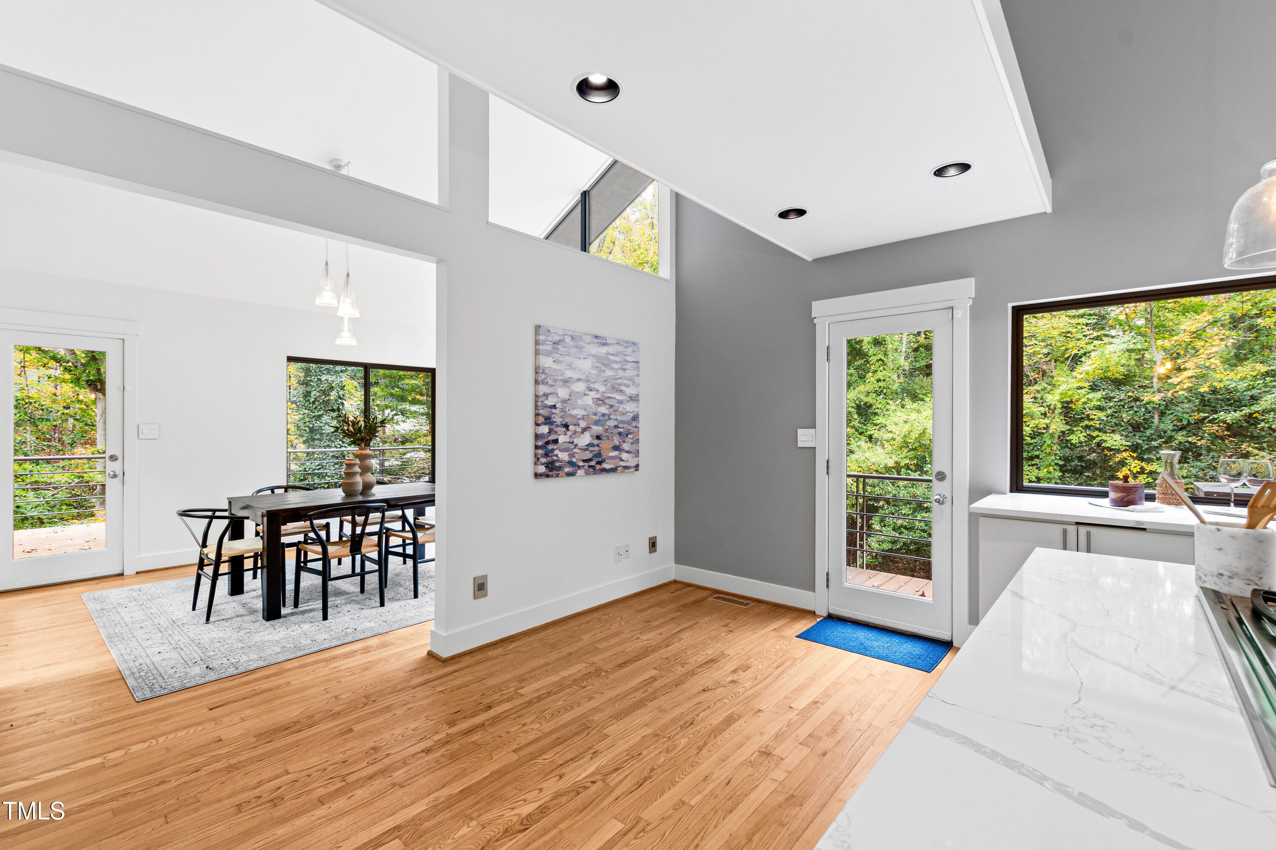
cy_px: 425
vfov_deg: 77.3
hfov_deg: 100.4
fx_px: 532
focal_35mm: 15
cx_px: 638
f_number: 8
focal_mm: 10
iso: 100
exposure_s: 1/3
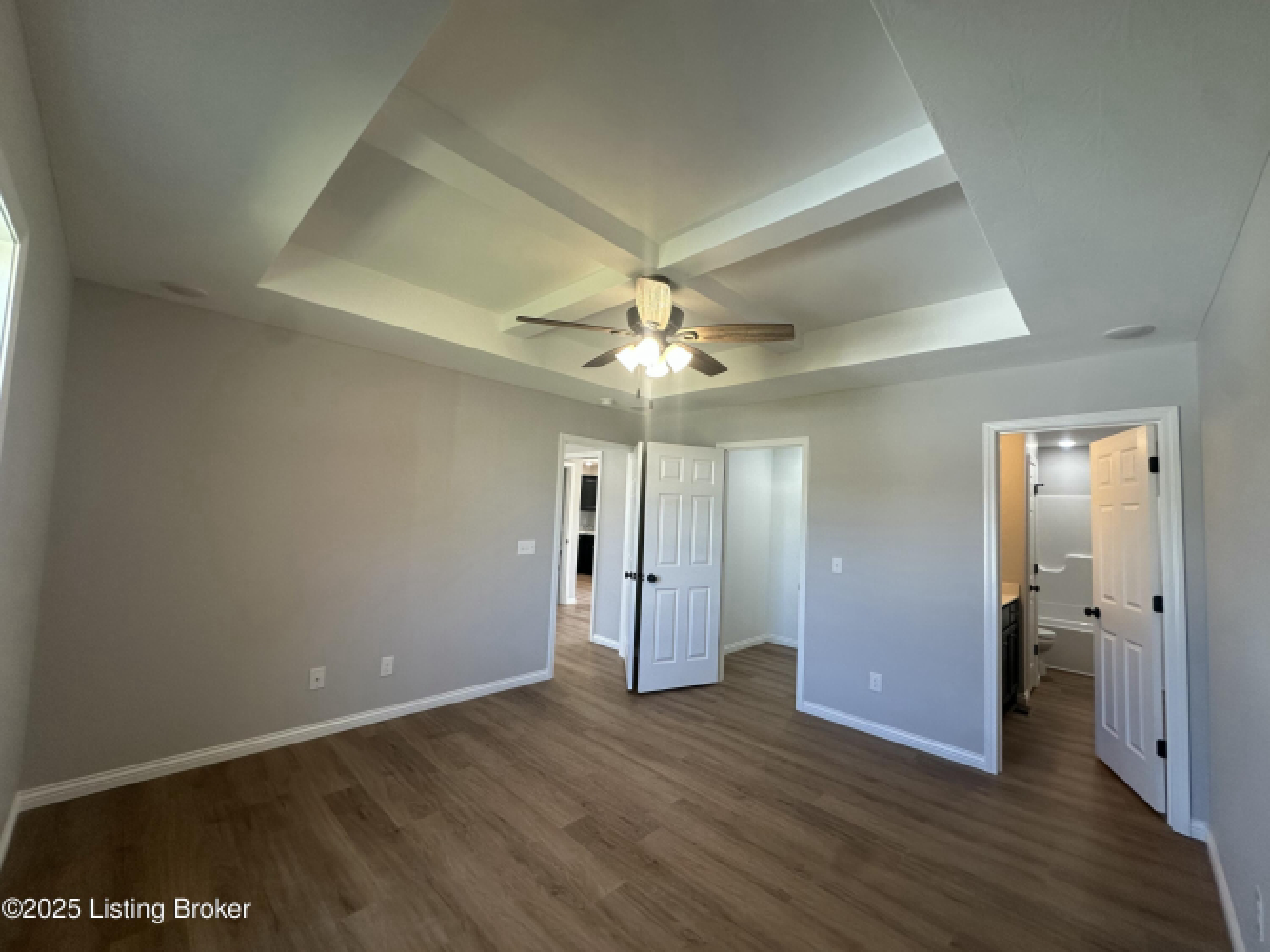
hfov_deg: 102.1
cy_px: 476
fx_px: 514
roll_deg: -2.8
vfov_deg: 85.7
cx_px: 635
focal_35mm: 14
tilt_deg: +3.9
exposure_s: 1/120
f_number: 2.2
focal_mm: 2.22
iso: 160
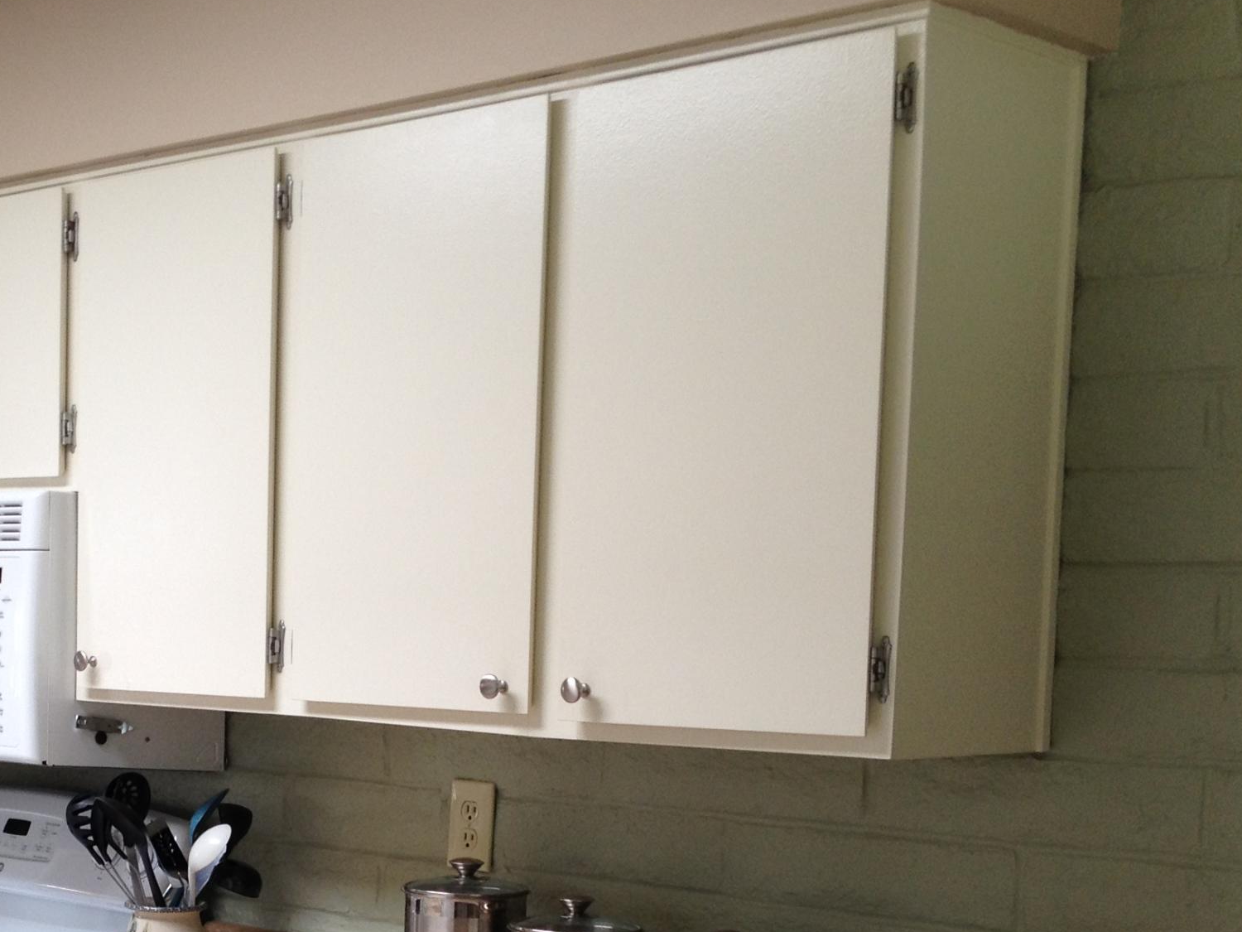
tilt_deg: -4.8
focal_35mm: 70
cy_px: 853
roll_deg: -1.9
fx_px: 2512
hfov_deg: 27.3
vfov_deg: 20.5
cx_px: 282
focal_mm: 4.28
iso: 50
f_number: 2.4
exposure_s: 1/40
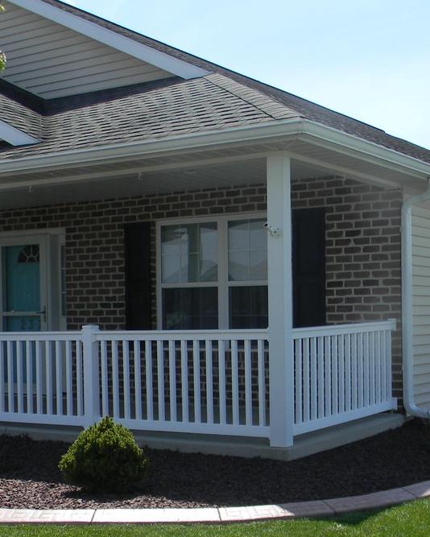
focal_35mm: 59
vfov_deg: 31.8
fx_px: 938
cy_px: 333
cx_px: 271
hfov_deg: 25.7
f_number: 3.5
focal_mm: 5
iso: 80
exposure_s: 1/750
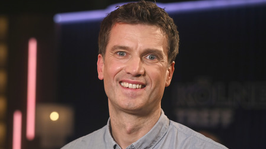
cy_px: 85
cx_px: 133
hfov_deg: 36.0
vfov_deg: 20.7
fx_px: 409
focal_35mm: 58
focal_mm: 55
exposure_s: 1/500
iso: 1250
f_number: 2.5
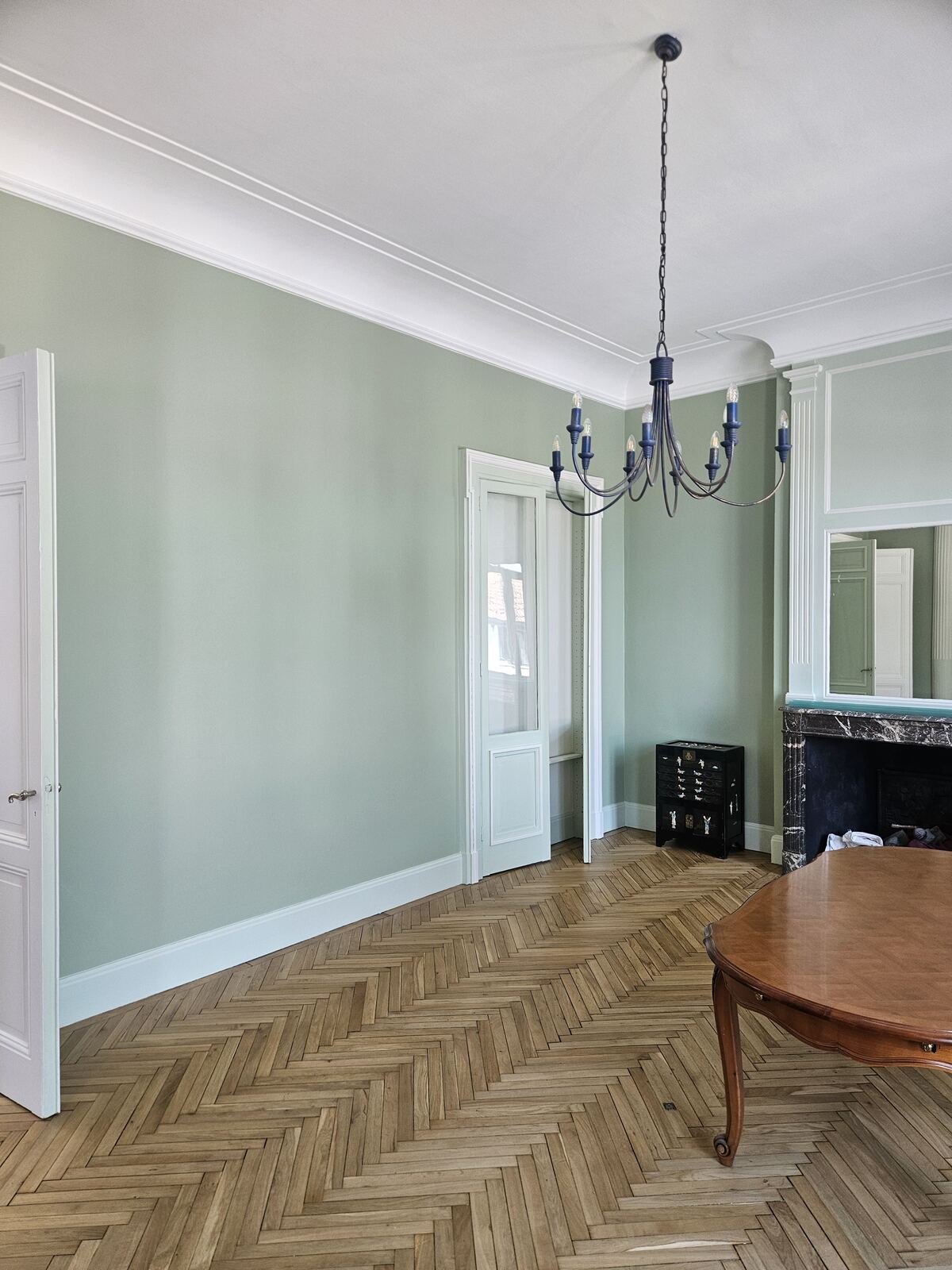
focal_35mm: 23
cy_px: 635
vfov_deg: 73.9
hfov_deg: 58.9
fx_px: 843
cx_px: 476
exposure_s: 1/100
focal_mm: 5.4
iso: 125
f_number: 1.8
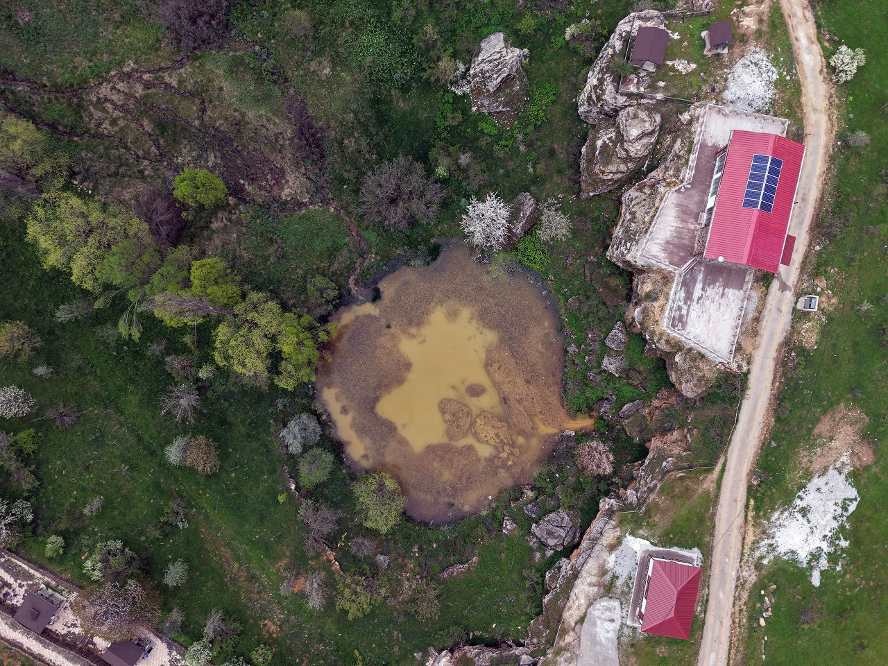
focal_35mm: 24
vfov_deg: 56.8
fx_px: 616
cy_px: 333
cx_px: 444
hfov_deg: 71.6
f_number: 1.8
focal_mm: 8.67
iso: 100
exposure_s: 1/320
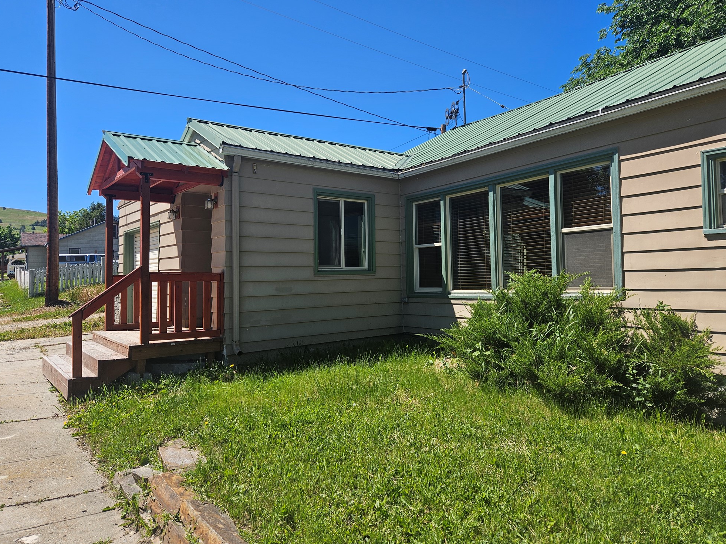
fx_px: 503
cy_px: 264
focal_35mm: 24
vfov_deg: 56.8
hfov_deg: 71.6
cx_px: 368
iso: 25
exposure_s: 1/1457
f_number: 1.8
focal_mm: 5.4
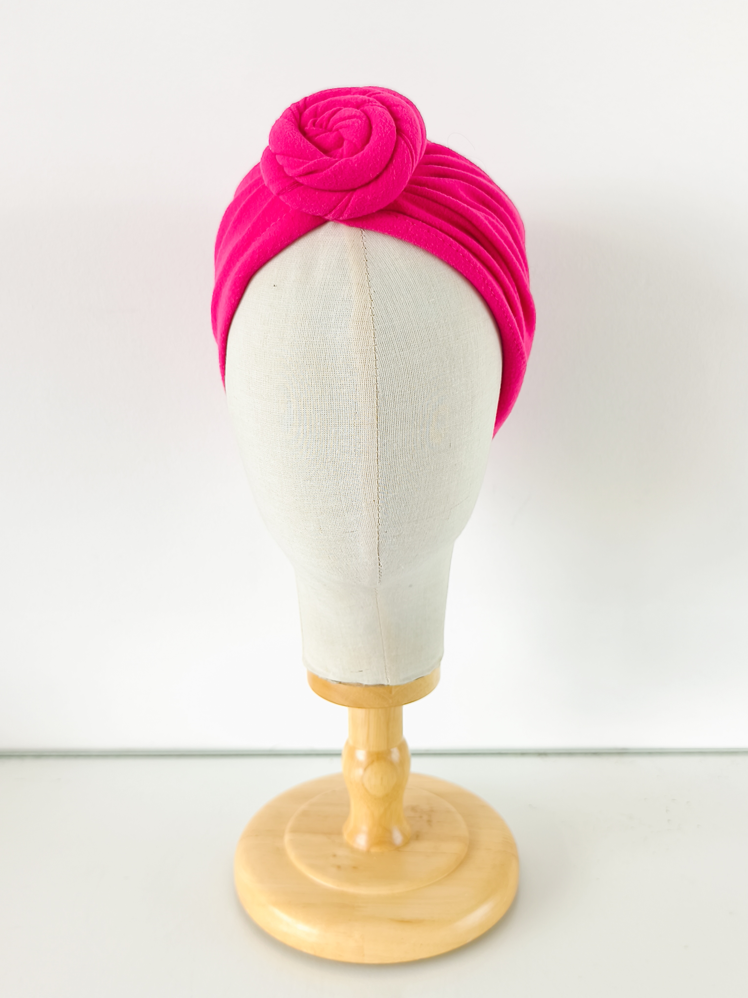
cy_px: 499
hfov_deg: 44.2
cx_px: 374
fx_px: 922
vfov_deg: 56.8
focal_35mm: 32
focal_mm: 6.14
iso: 50
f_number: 1.65
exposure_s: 1/40
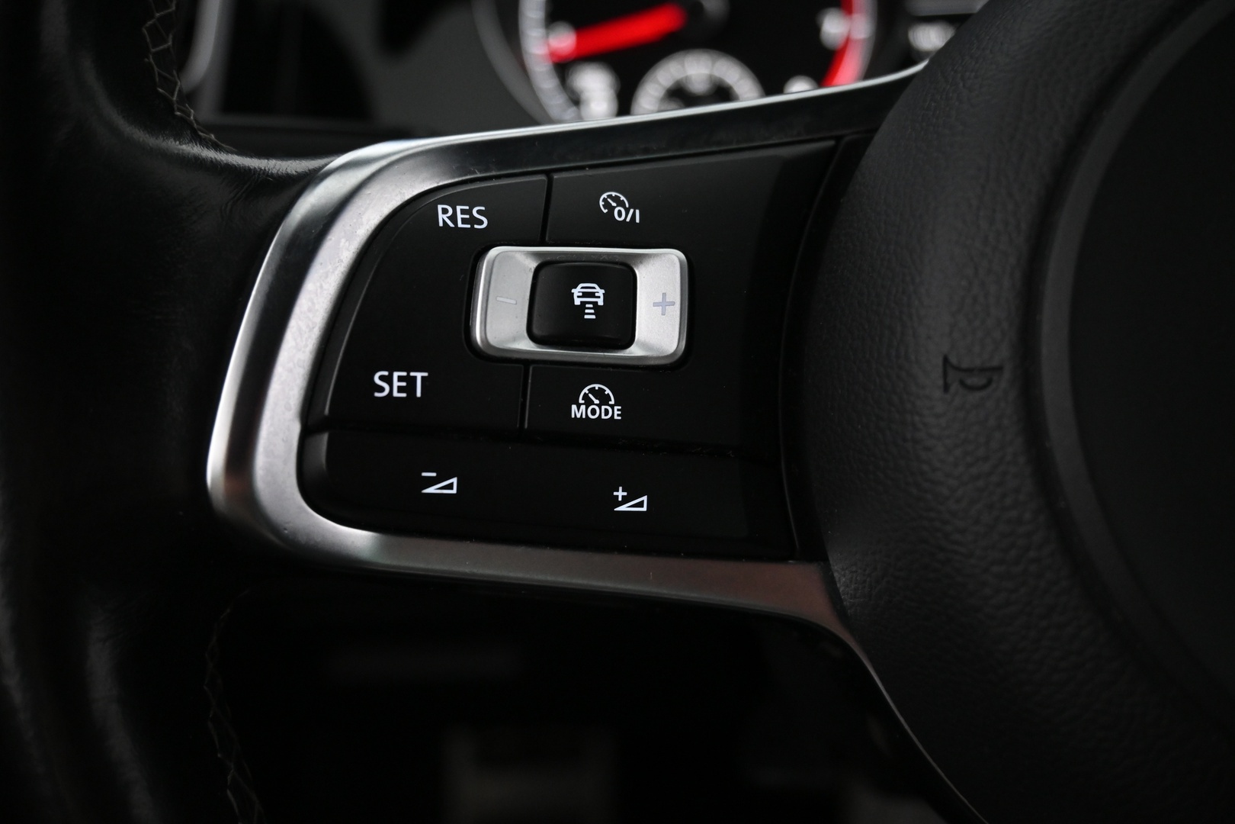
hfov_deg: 53.1
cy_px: 412
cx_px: 618
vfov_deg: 36.9
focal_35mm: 36
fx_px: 1235
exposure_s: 1/40
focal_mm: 24
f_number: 4.2
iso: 1800
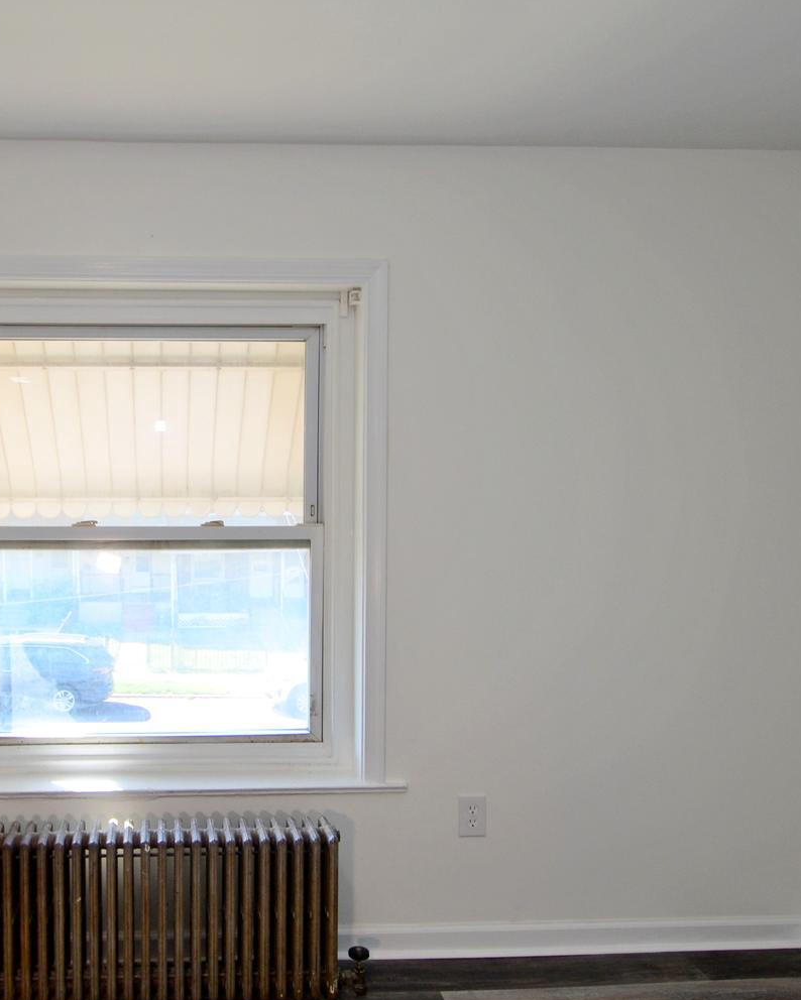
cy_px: 503
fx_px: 859
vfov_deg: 60.4
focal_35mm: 29
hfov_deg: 47.6
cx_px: 178
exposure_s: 1/100
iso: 250
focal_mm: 10
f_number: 5
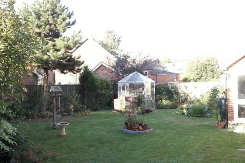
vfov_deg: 42.3
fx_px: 211
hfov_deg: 60.3
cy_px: 80
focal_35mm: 31
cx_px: 119
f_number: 5
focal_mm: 20
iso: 200
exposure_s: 1/100
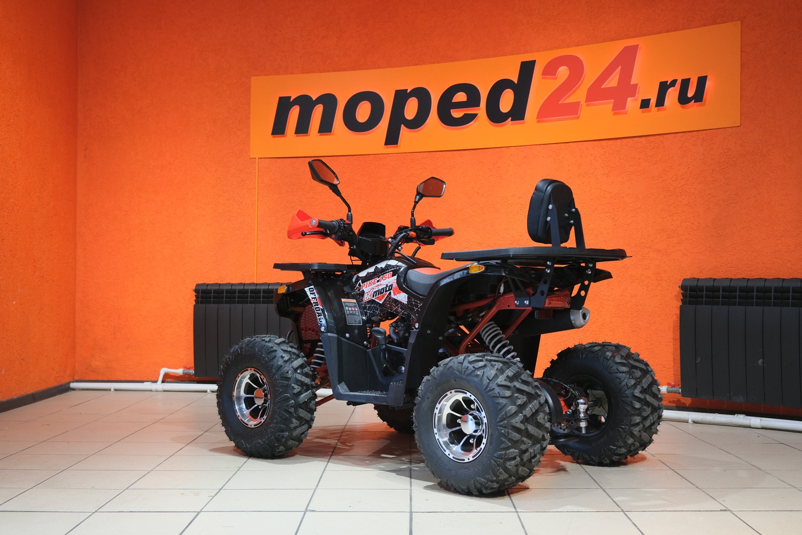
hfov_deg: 47.4
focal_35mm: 41
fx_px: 913
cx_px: 401
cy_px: 268
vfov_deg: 32.6
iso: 1000
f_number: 4
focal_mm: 27.5
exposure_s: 1/60
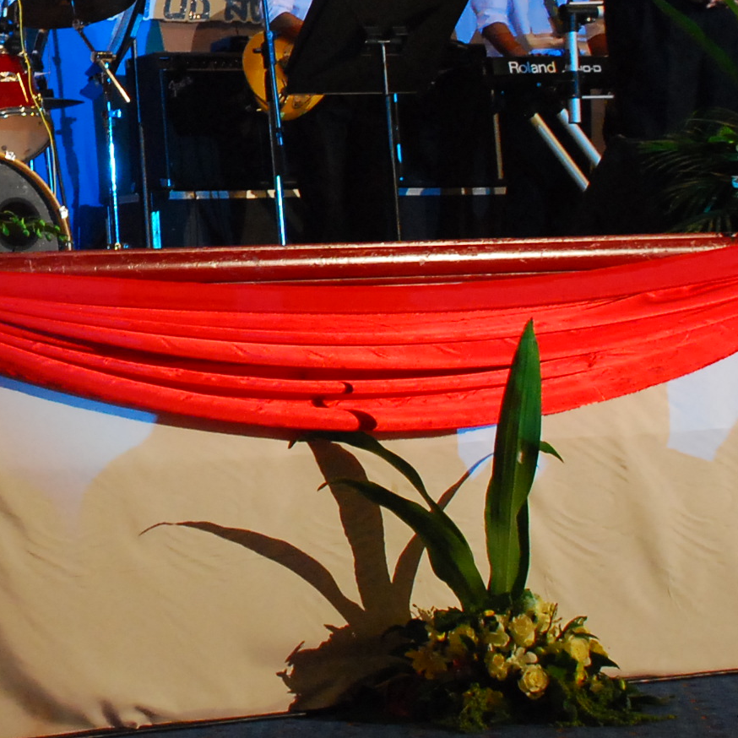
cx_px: -121
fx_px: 2653
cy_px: 53
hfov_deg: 15.3
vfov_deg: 15.6
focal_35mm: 110
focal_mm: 26
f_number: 5.6
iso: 1000
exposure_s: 1/25
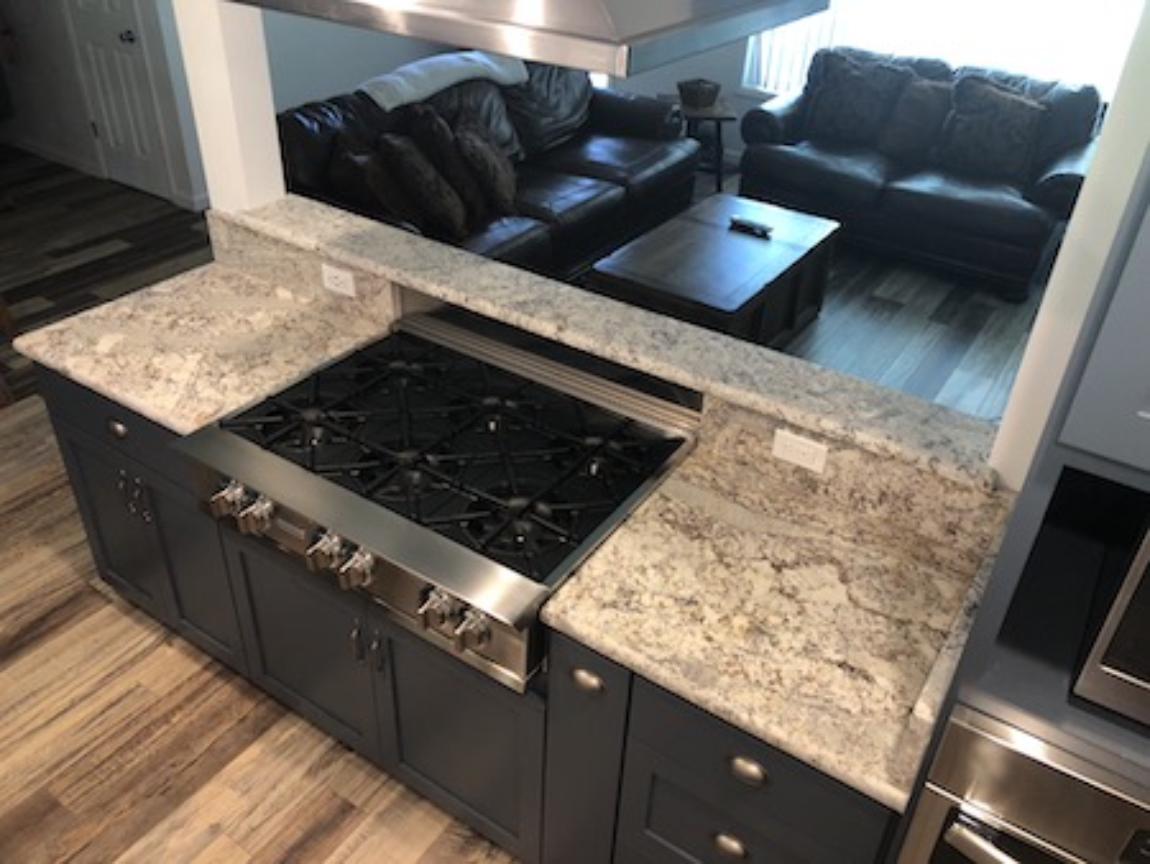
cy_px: 432
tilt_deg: -32.4
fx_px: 931
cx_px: 575
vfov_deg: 49.8
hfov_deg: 63.4
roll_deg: -1.6
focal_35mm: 28
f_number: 1.8
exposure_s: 1/31
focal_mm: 4
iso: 125
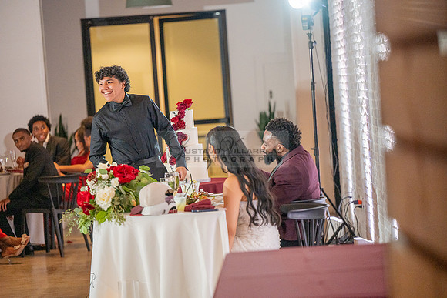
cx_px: 224
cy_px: 149
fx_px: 1739
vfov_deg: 9.8
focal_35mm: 140
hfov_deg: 14.7
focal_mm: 140
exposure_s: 1/320
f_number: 2.8
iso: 1600
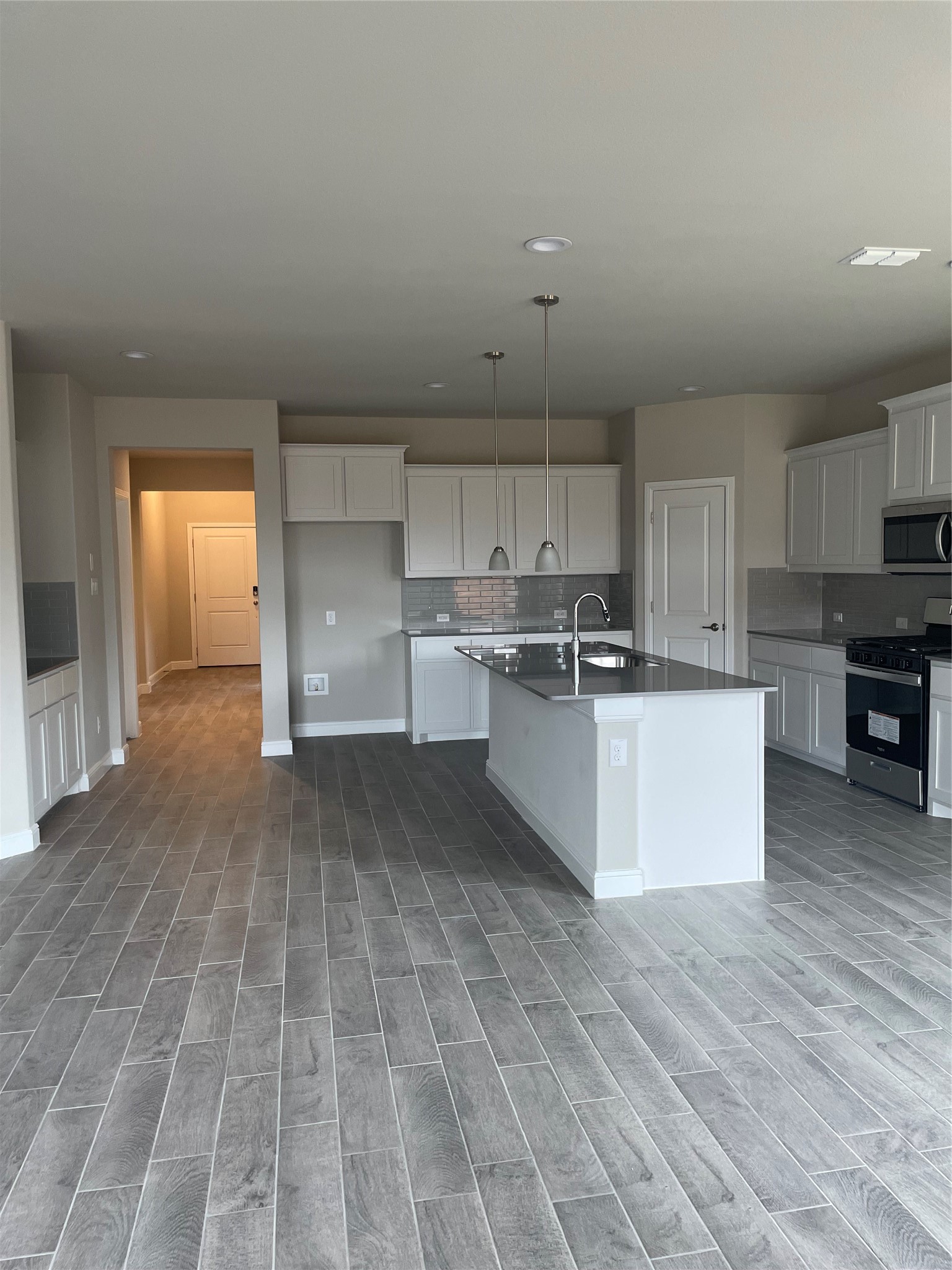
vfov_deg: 67.3
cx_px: 476
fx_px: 953
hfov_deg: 53.1
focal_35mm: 26
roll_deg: +1.0
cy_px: 635
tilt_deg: -2.7
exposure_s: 1/60
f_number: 1.6
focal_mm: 4.2
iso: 125
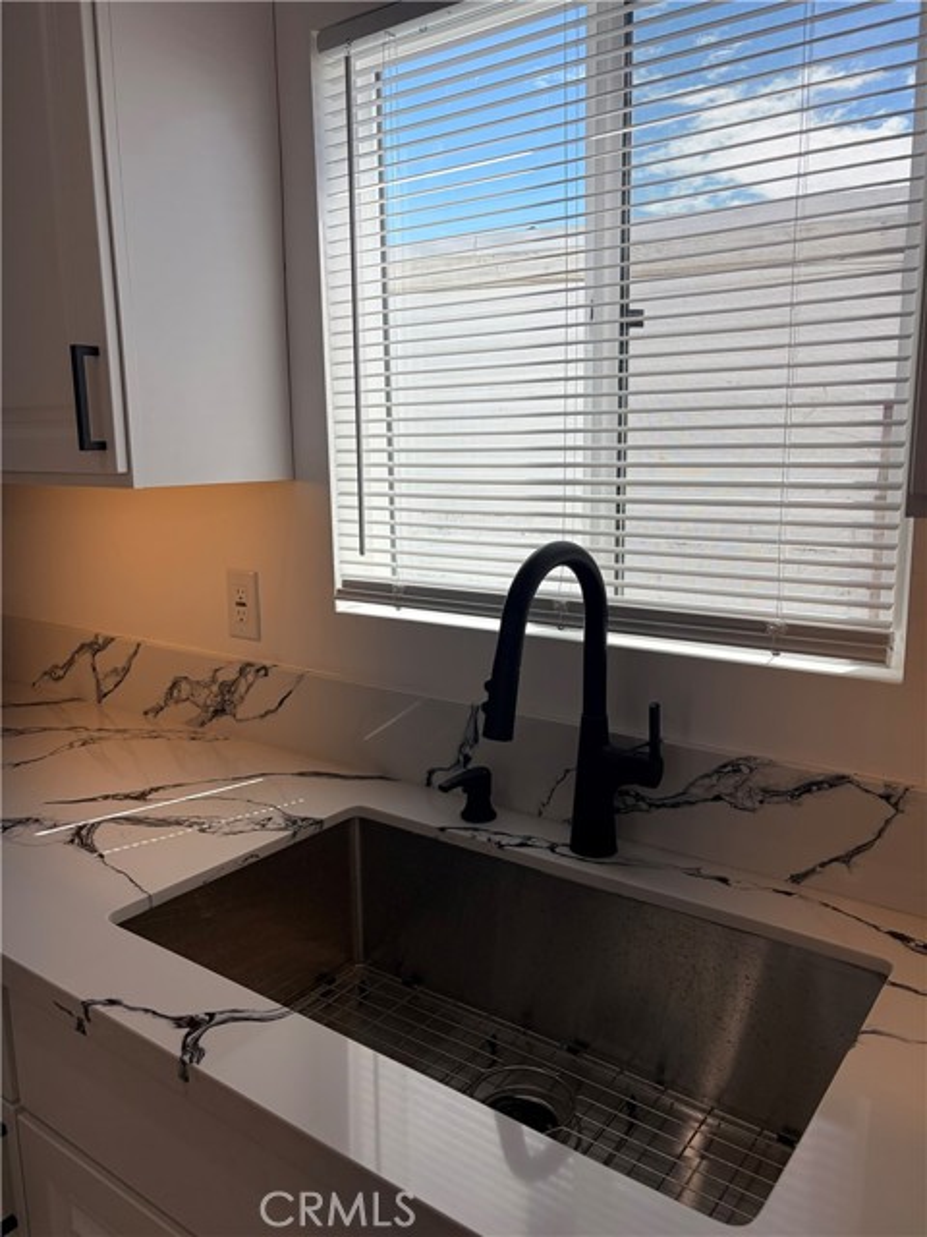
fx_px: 928
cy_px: 618
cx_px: 464
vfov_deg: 67.3
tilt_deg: -9.0
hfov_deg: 53.1
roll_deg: +0.5
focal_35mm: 26
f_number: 1.6
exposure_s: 1/1484
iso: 50
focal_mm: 5.96
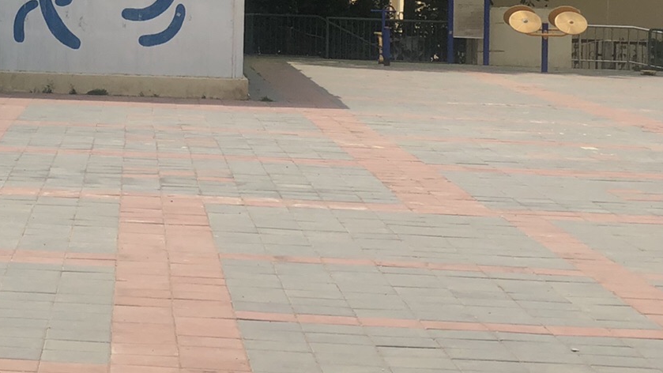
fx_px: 2373
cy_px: -77
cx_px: -116
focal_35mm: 135
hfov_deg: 15.4
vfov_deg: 8.9
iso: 16
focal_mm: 6
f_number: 2.4
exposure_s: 1/1453
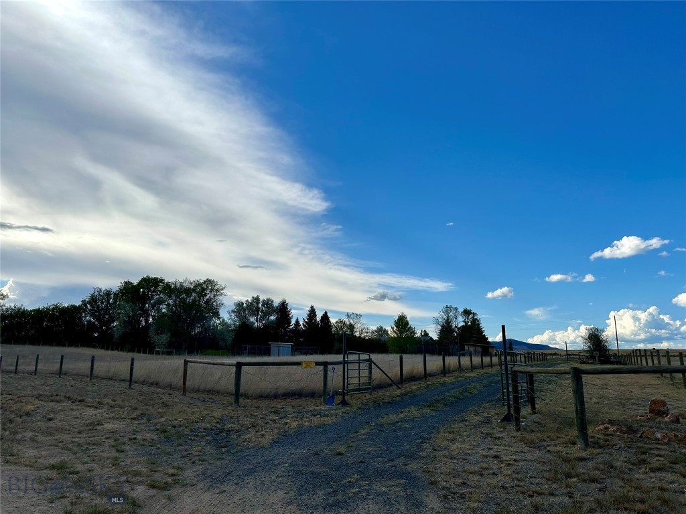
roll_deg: -0.9
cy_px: 257
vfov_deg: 56.8
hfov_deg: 71.6
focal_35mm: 24
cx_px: 343
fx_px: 476
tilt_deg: +12.3
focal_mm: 6.86
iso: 80
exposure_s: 1/5525
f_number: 1.78
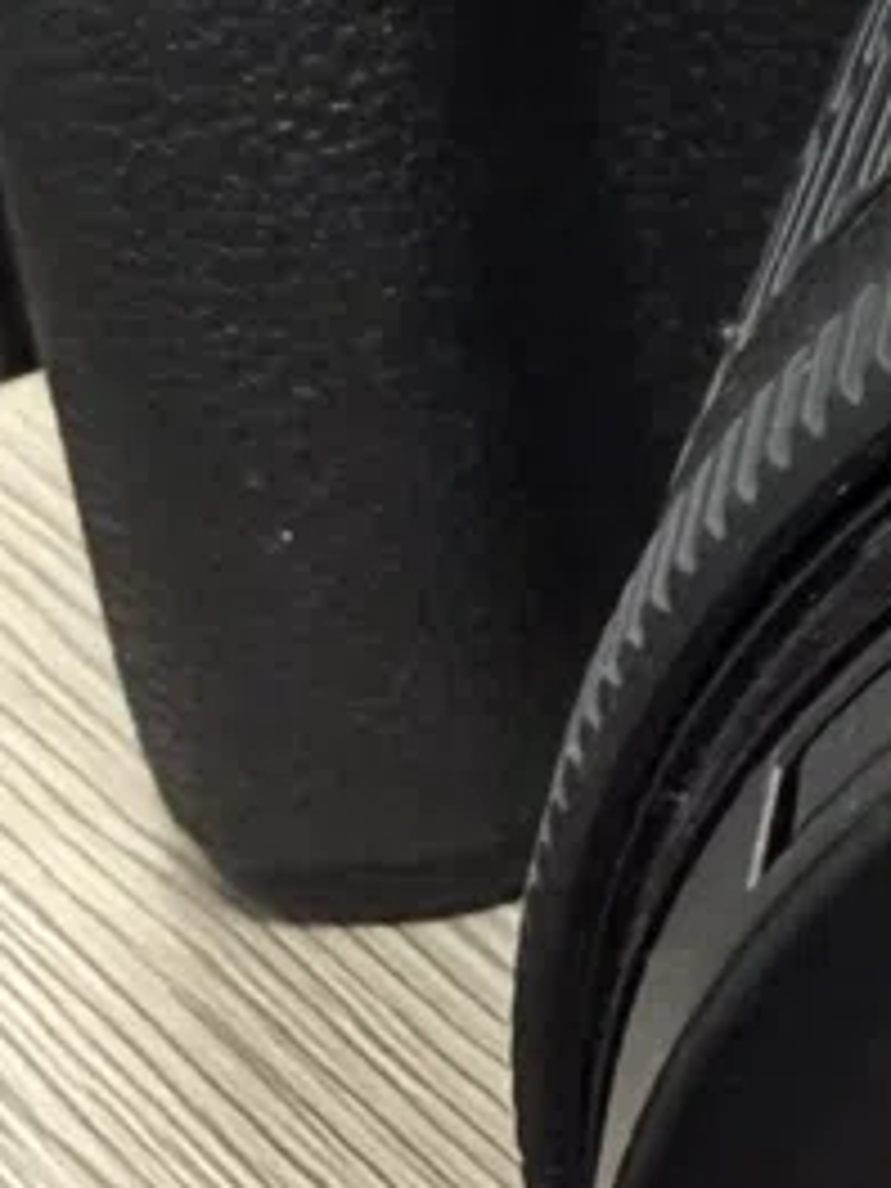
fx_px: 4256
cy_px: 223
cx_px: 1840
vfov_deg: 15.8
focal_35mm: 124
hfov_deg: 10.8
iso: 320
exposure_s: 1/60
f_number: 2.2
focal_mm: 2.22
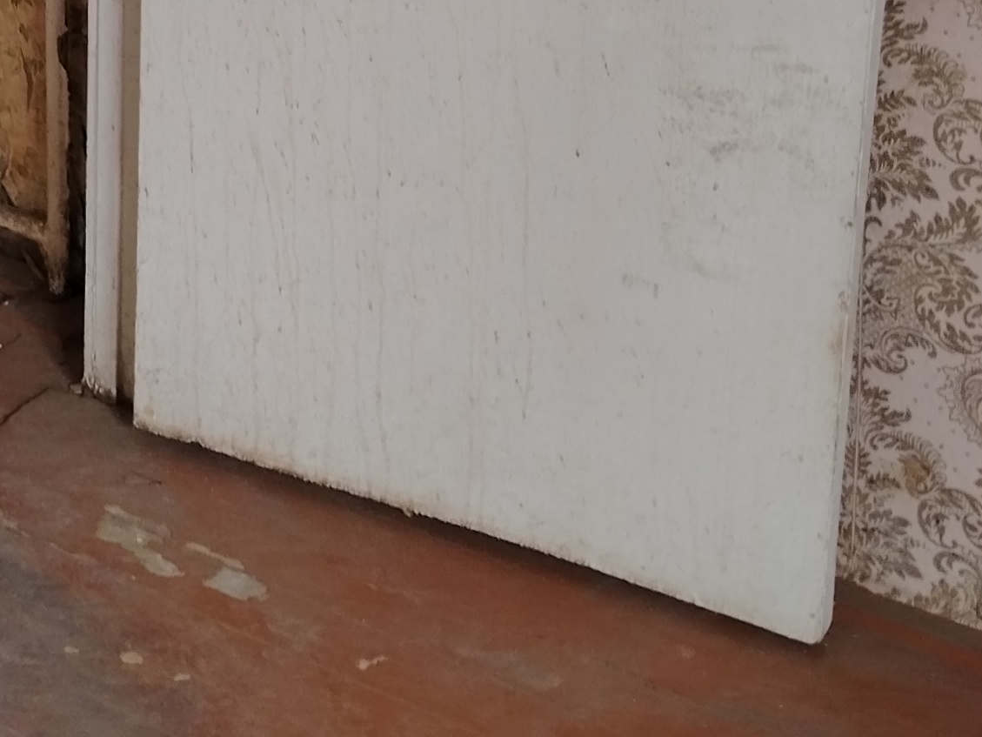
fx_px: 2412
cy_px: -366
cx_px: 90
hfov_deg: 22.4
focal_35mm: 85
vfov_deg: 15.9
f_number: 1.75
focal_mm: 5.25
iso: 176
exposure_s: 1/50
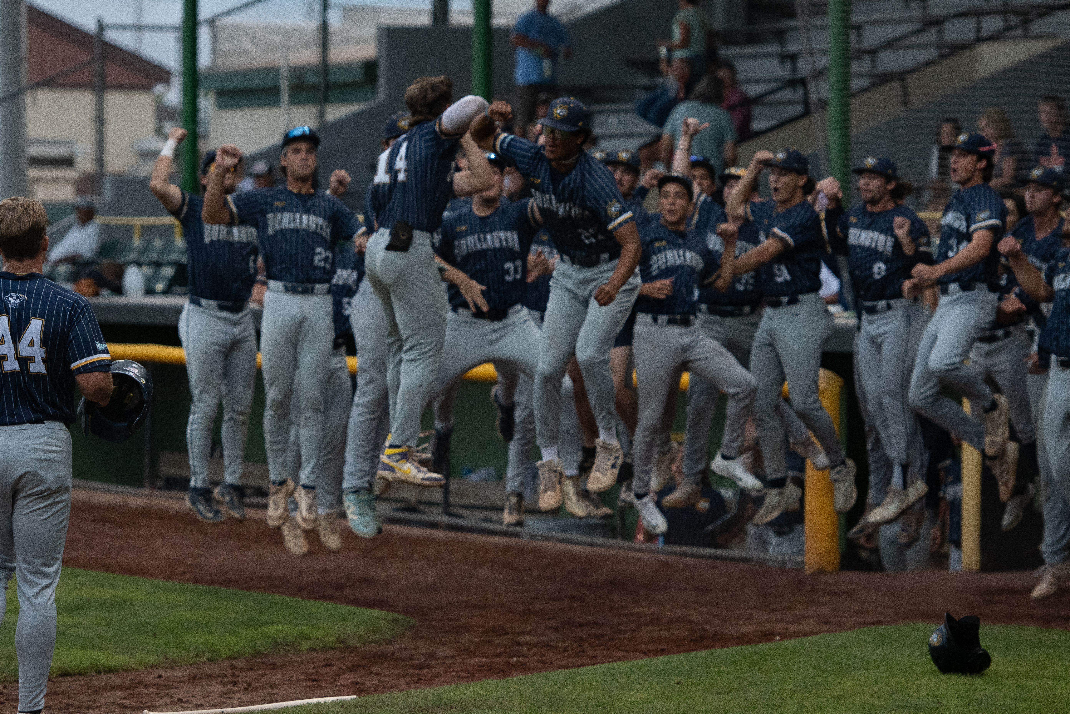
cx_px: 535
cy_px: 357
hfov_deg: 10.5
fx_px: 5795
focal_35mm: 195
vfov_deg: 7.0
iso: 1600
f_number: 2.8
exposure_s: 1/2500
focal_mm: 130
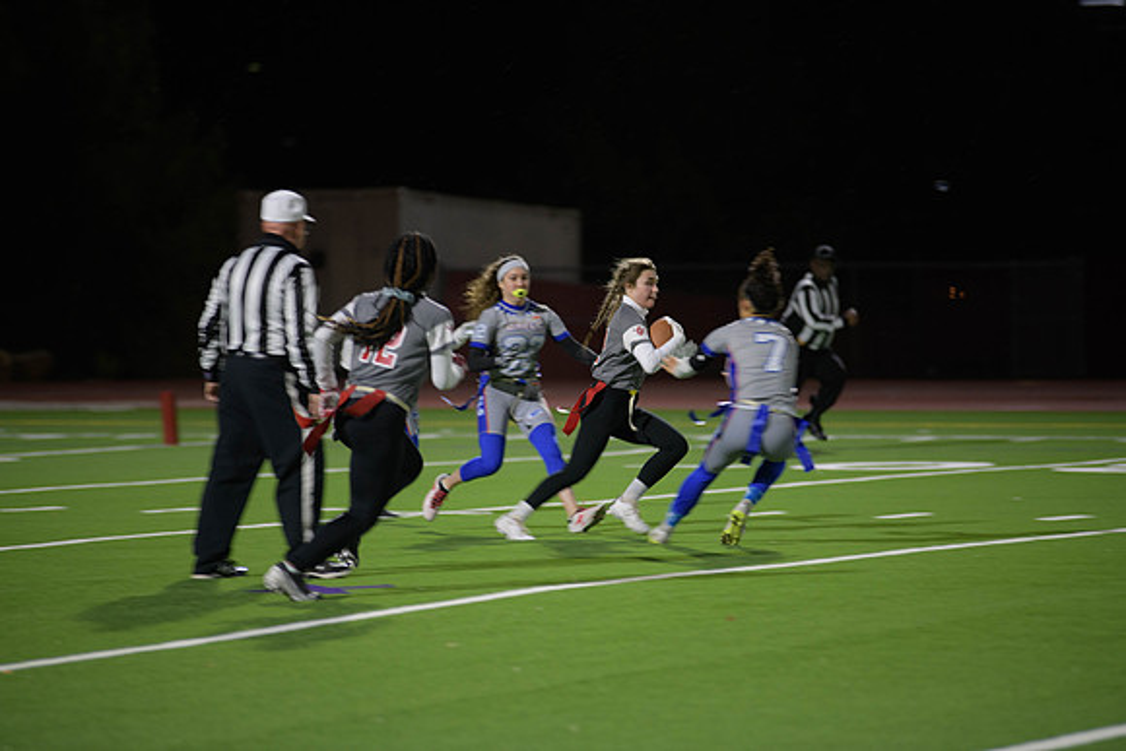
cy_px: 376
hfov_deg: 10.3
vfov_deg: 6.9
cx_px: 563
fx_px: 6257
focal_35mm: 200
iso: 900
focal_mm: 200
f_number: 2.8
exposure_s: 1/200
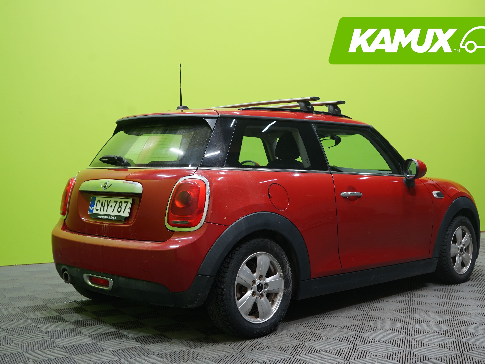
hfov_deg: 42.1
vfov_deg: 32.2
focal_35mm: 45
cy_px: 184
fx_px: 630
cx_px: 259
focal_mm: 41
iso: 640
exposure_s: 1/20
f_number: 5
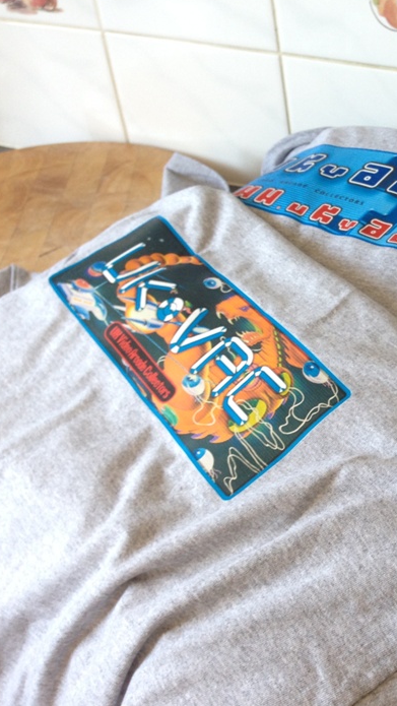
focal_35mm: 53
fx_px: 992
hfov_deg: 21.1
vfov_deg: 39.2
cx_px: 474
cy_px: 359
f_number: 2.4
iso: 50
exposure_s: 1/20
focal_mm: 4.13
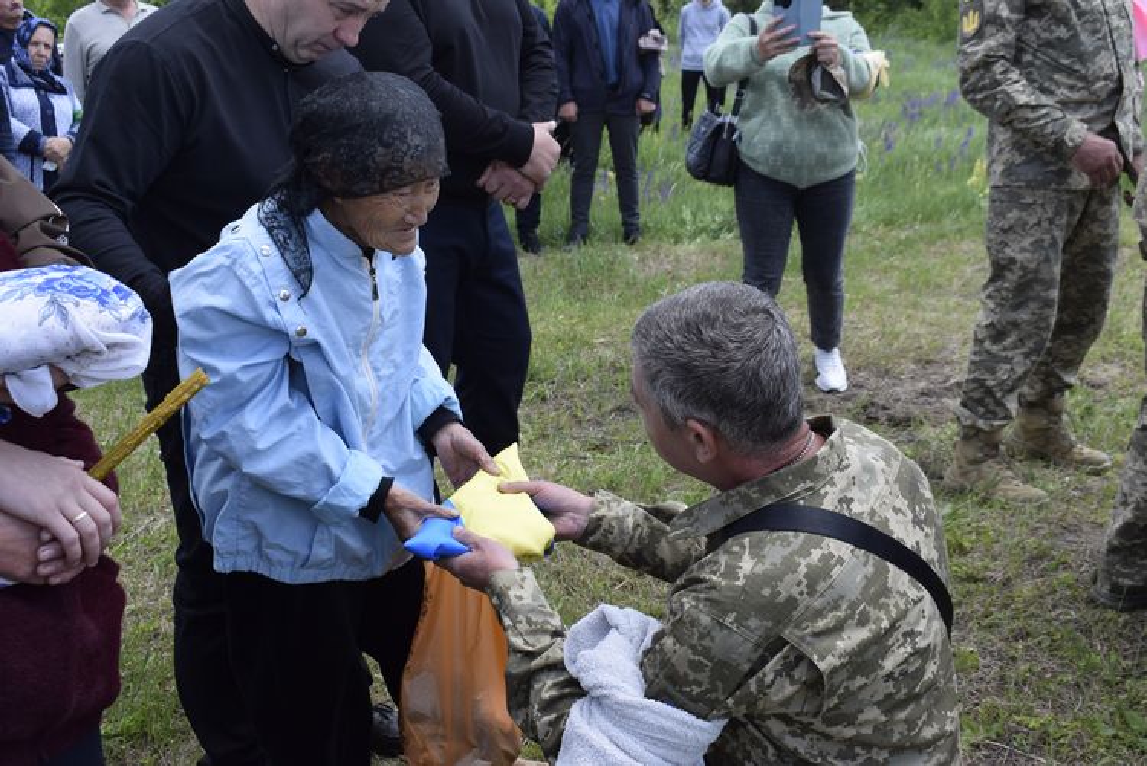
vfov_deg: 31.9
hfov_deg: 46.4
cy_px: 383
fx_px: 1339
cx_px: 574
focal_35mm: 42
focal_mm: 28
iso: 250
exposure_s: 1/250
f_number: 8
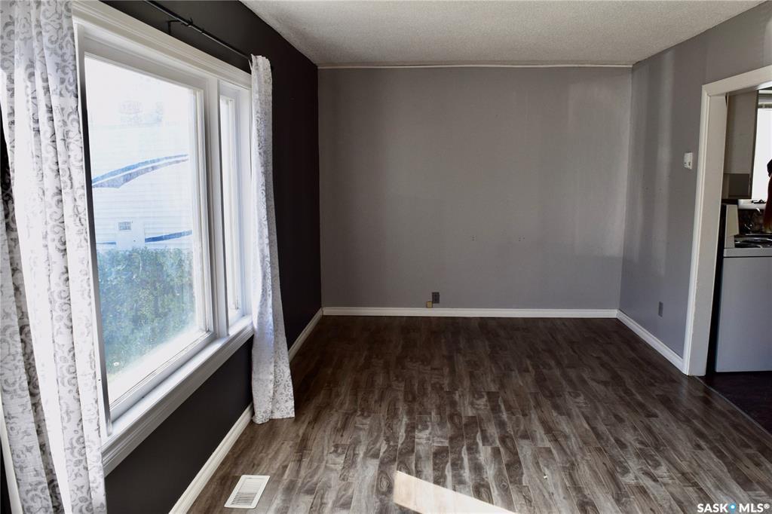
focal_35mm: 27
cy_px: 257
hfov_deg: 67.4
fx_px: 579
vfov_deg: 47.9
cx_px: 386
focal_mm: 18
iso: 400
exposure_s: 1/125
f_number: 9
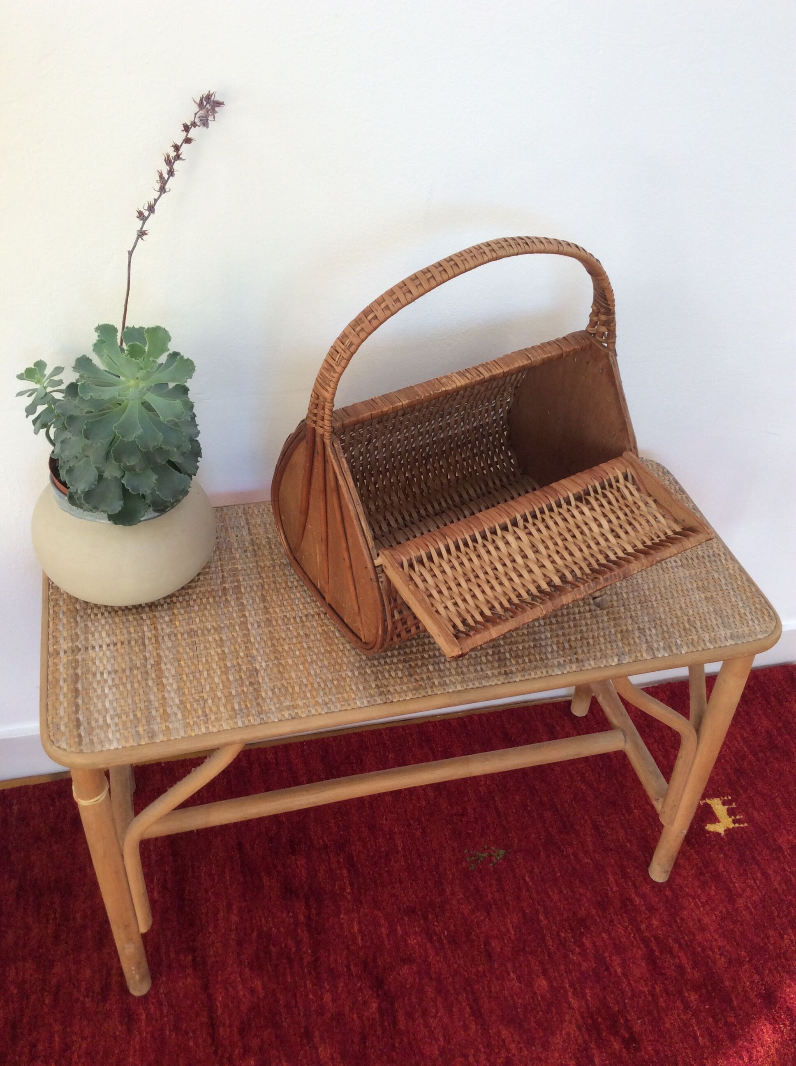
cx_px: 398
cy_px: 533
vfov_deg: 56.9
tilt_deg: -41.6
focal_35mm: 32
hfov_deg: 44.1
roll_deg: -3.0
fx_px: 984
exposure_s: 1/50
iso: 50
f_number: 2.4
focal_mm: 3.3
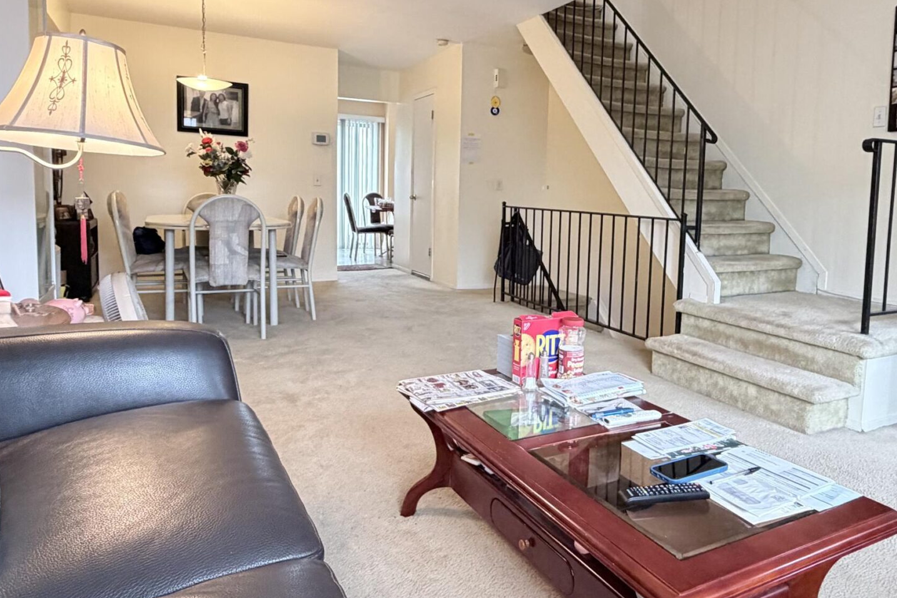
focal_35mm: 26
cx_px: 537
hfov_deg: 68.7
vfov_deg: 49.4
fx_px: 648
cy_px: 255
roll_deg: -1.2
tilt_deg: -6.1
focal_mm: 2.22
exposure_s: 1/60
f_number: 2.2
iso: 500
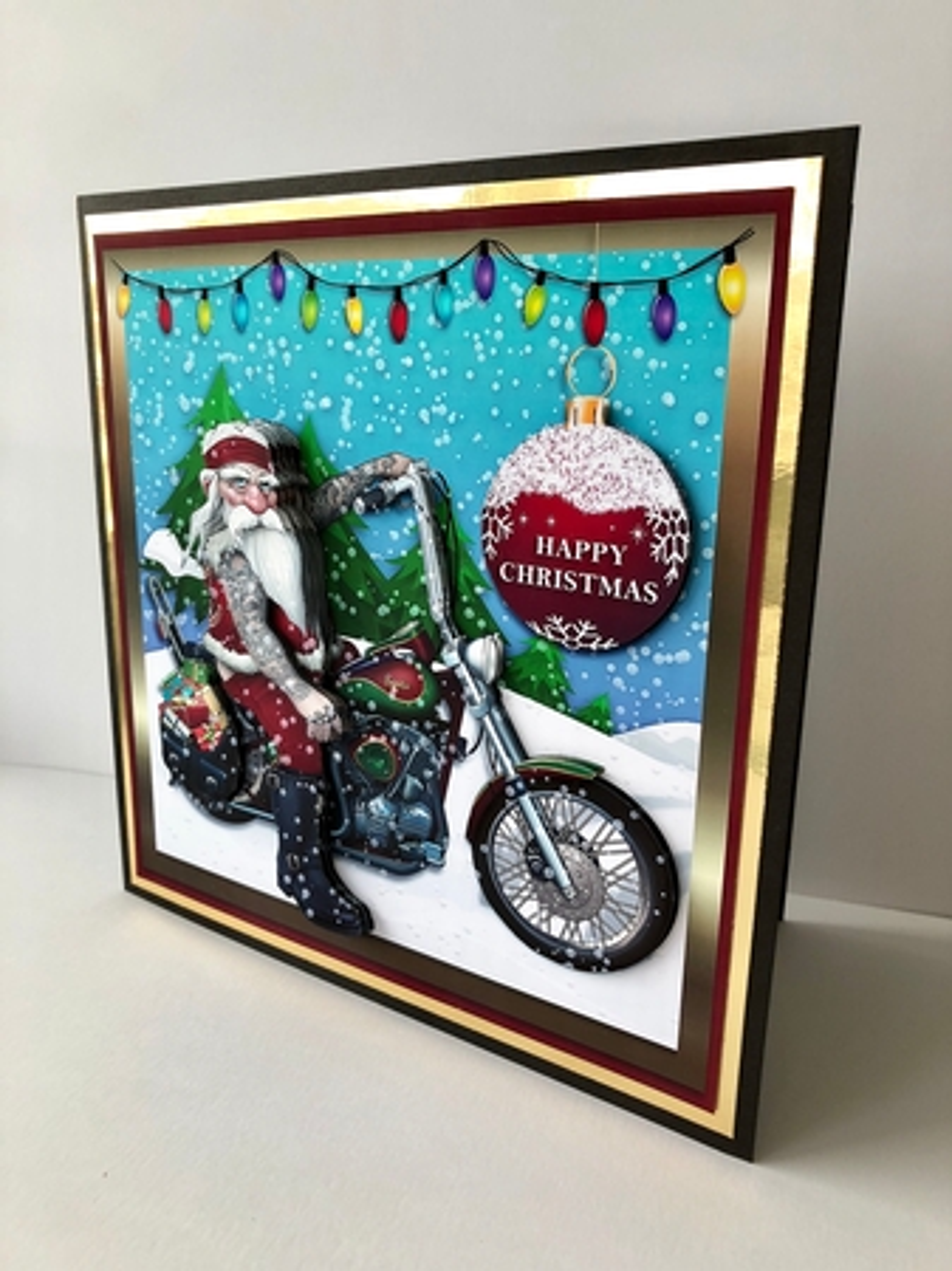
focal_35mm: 28
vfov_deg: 63.5
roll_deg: -0.4
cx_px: 476
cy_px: 636
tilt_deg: -13.1
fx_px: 1028
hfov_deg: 49.7
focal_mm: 3.99
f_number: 1.8
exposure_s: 1/24
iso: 40
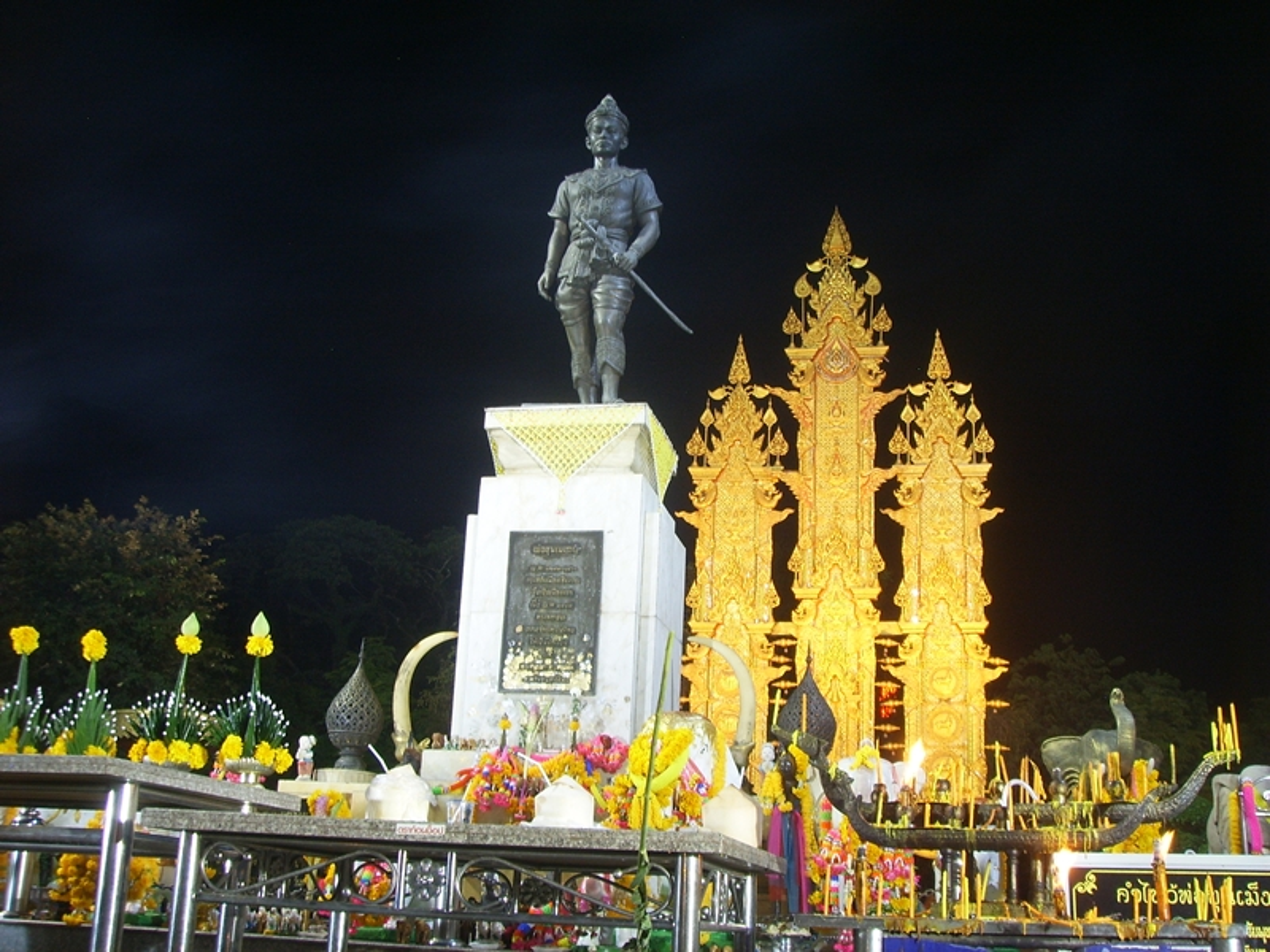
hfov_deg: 47.9
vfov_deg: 36.8
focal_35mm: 39
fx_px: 1431
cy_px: 476
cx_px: 635
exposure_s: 1/2
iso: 63
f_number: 3.5
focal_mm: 6.6
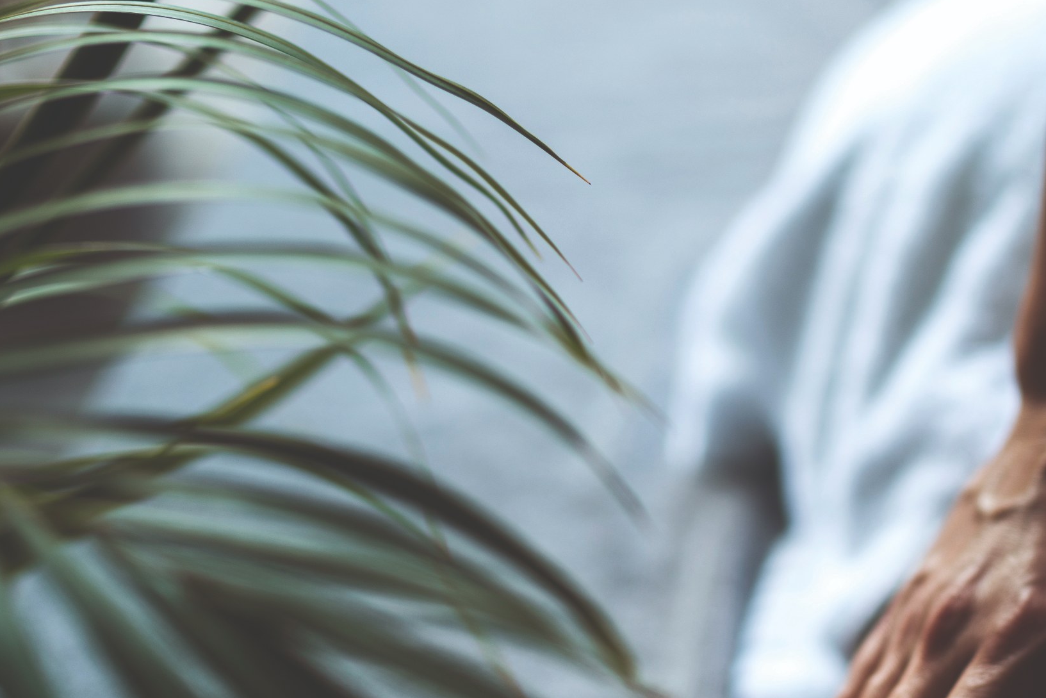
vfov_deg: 18.1
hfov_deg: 25.3
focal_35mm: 75
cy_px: 505
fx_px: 2179
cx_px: 1108
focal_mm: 35
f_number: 1.7
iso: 100
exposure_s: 1/200
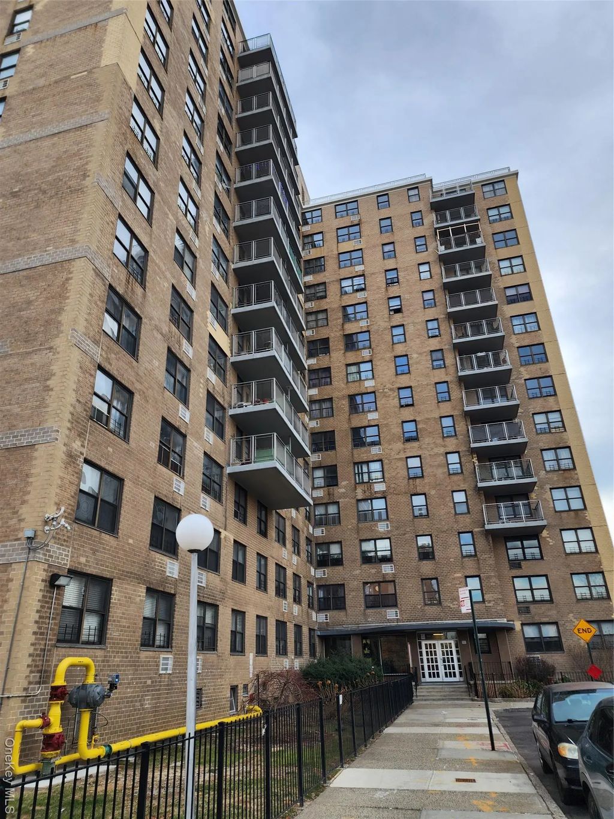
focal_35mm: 23
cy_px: 410
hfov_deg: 58.9
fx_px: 544
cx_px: 307
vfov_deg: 73.9
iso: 12
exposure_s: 1/228
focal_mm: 6.4
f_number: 1.8
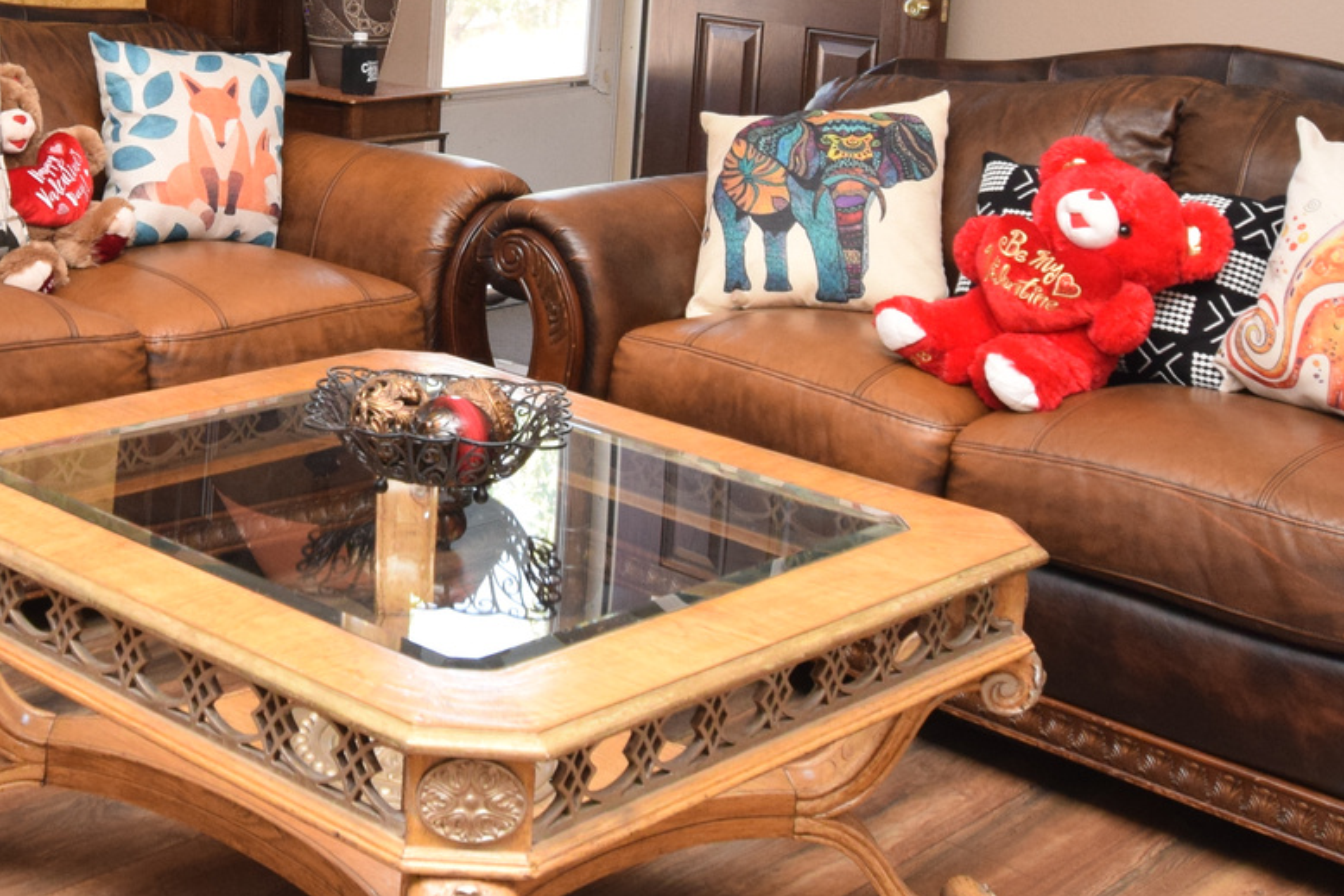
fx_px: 1916
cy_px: 11
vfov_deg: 25.1
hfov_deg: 37.2
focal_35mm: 51
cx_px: 249
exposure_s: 1/125
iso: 800
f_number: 5.6
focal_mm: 13
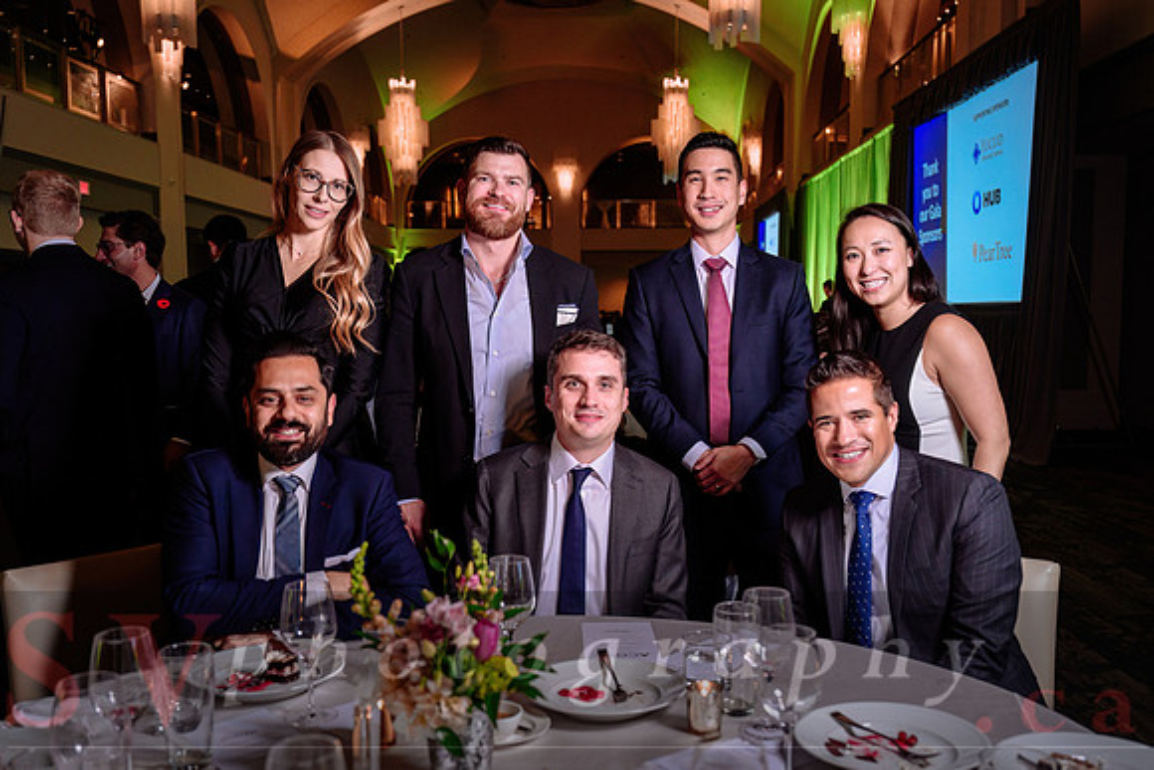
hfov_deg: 55.9
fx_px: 1087
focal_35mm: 34
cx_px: 612
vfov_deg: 39.0
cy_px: 414
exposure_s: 1/125
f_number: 3.5
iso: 1000
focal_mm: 31.5
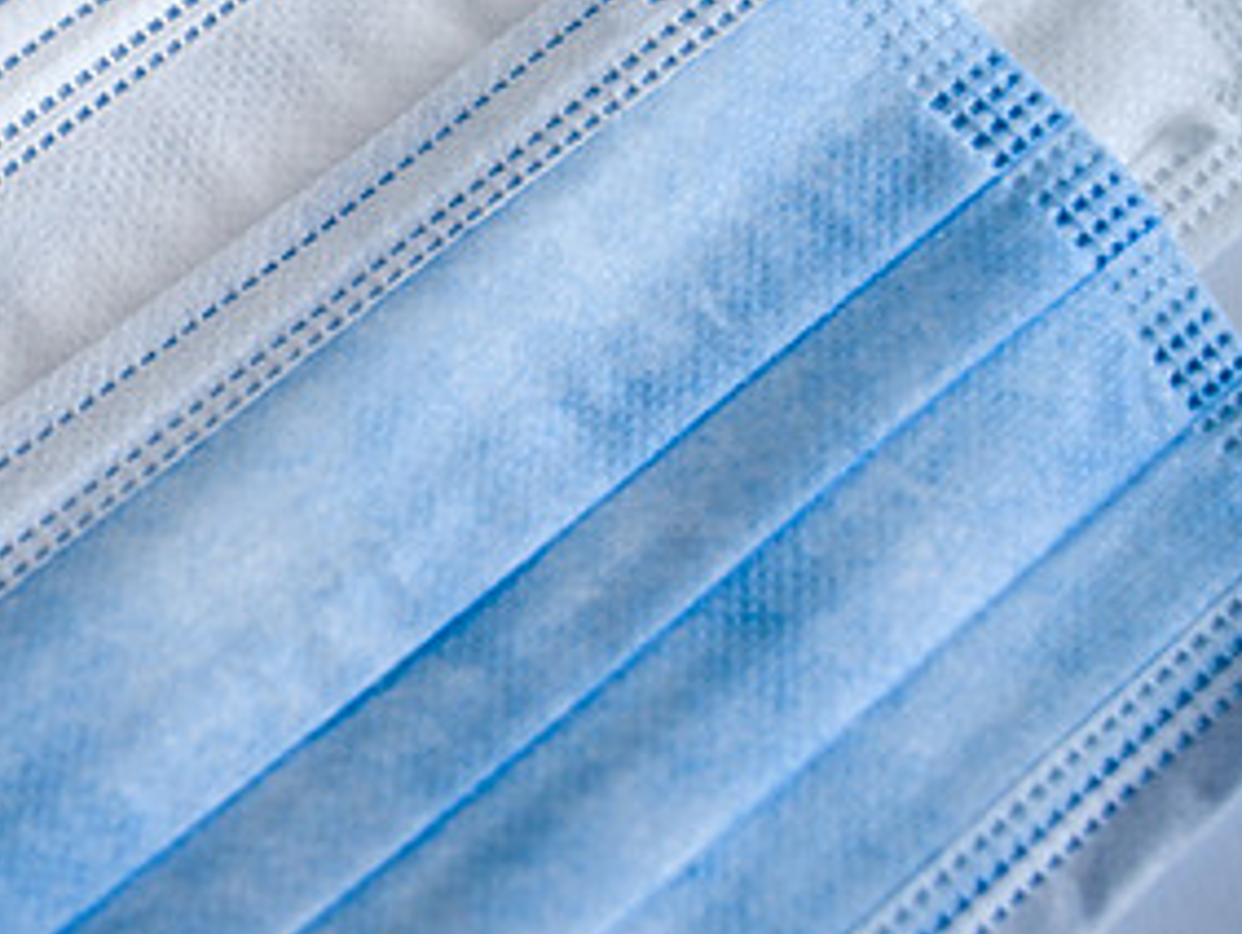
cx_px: 9
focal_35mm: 63
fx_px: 2262
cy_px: 267
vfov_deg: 23.2
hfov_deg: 28.8
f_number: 4
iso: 200
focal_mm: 31.9
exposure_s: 1/160
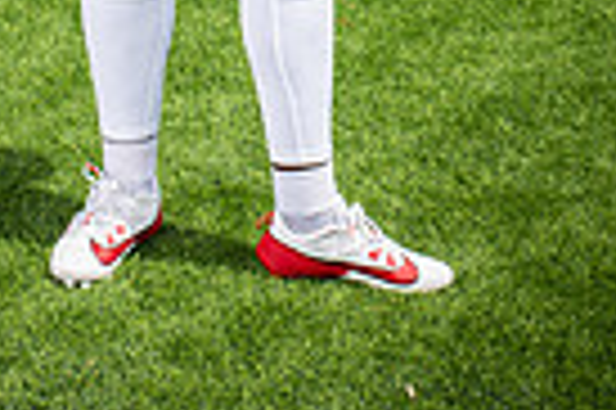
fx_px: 2136
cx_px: 130
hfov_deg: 16.3
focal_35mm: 125
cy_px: -541
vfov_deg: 9.8
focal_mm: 38
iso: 160
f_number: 7.1
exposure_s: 1/500
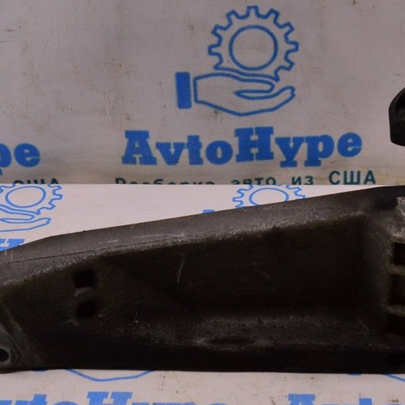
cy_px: 207
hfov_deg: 23.8
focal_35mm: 72
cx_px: 280
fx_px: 953
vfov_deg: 24.0
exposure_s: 1/160
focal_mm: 28
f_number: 8
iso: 1600
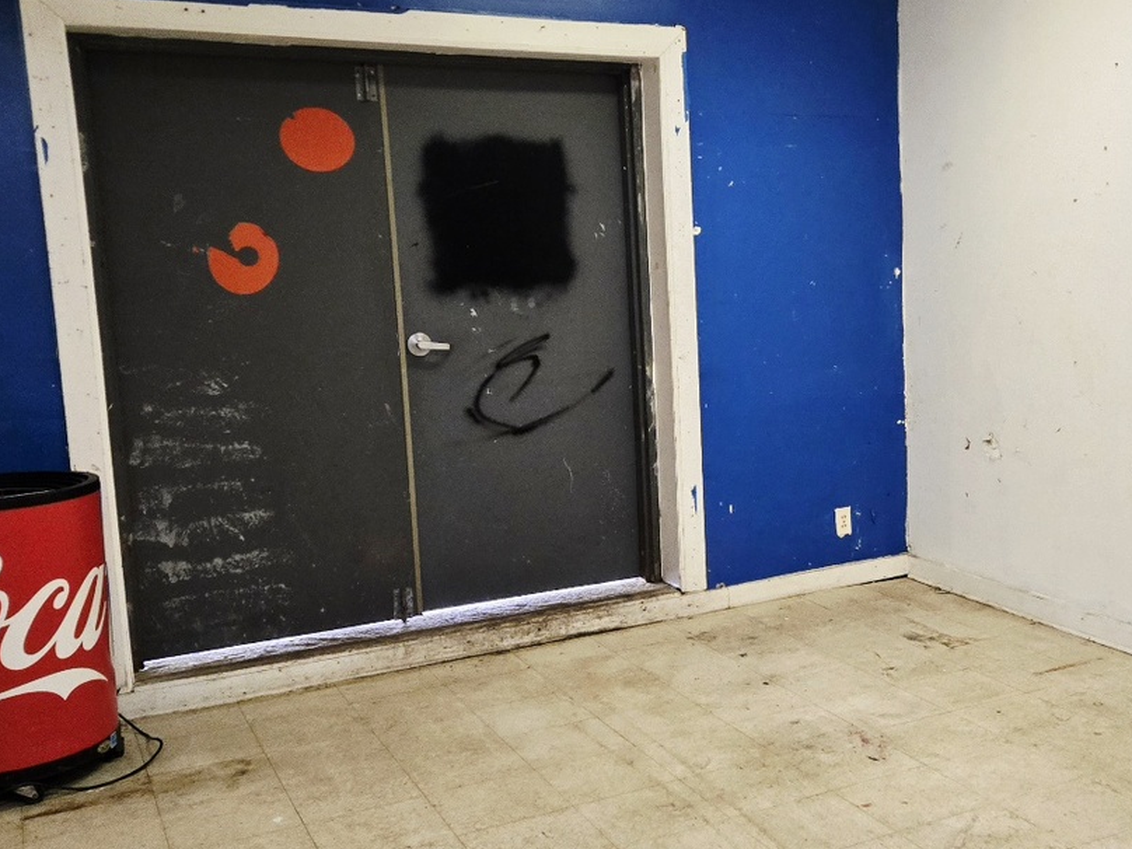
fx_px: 1341
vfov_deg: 35.1
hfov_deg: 44.7
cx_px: 801
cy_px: 417
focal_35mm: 41
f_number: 1.8
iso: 500
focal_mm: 5.4
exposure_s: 1/120
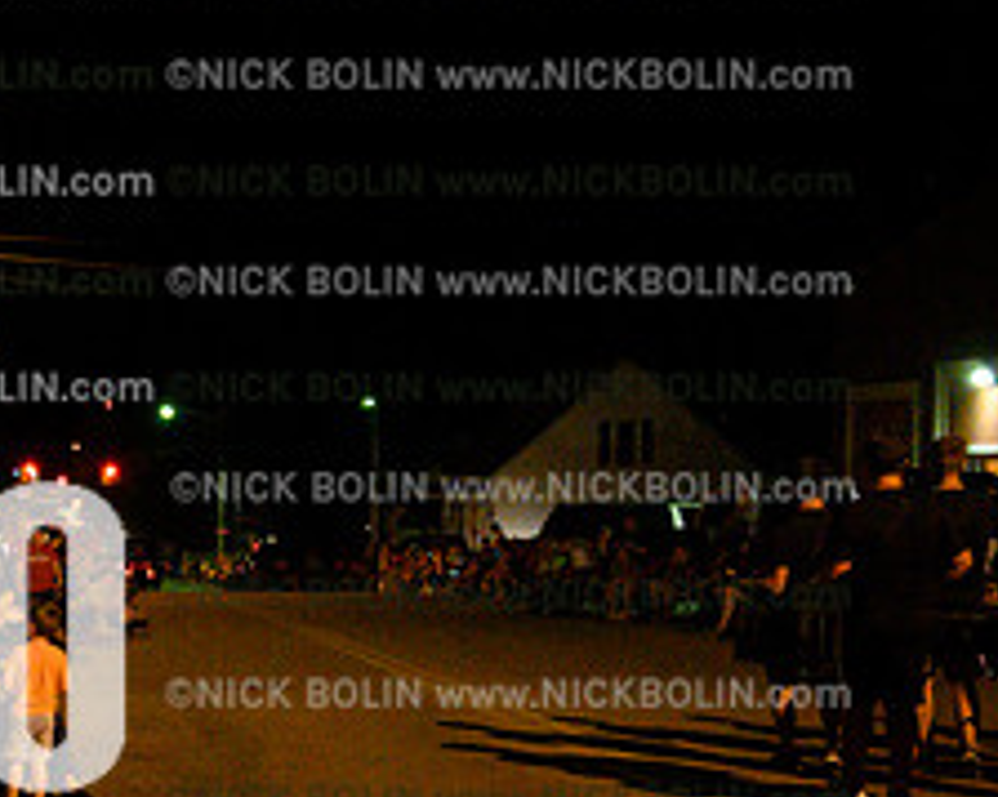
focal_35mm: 79
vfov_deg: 19.1
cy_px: 695
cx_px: -192
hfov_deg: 22.3
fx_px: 2332
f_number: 4
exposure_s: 1/400
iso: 32000
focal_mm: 32.5
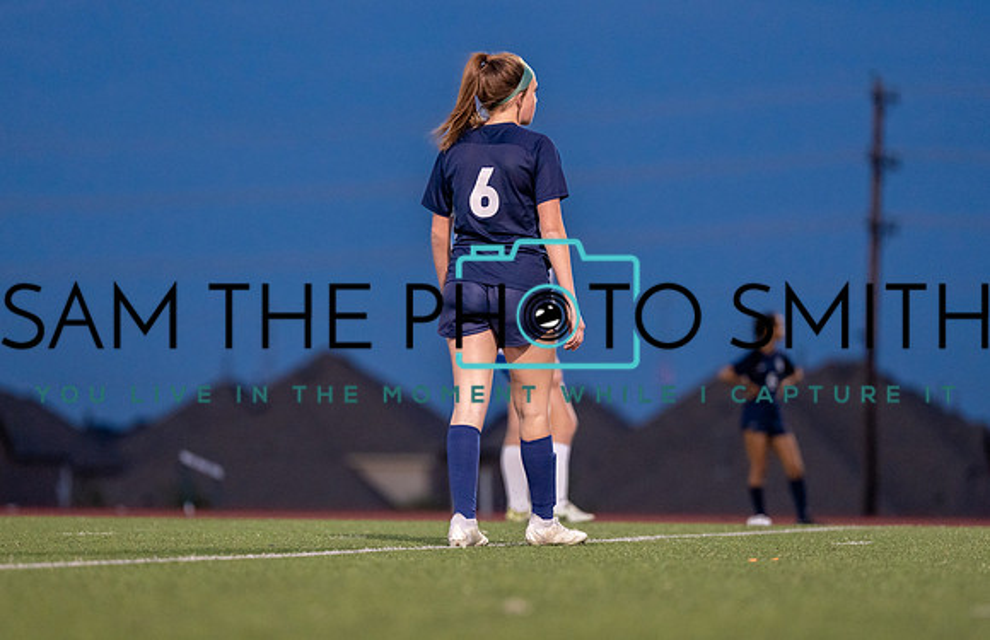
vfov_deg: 5.3
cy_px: 369
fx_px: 6881
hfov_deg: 8.2
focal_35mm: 253
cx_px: 501
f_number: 2.8
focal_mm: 200
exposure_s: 1/1000
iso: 3200
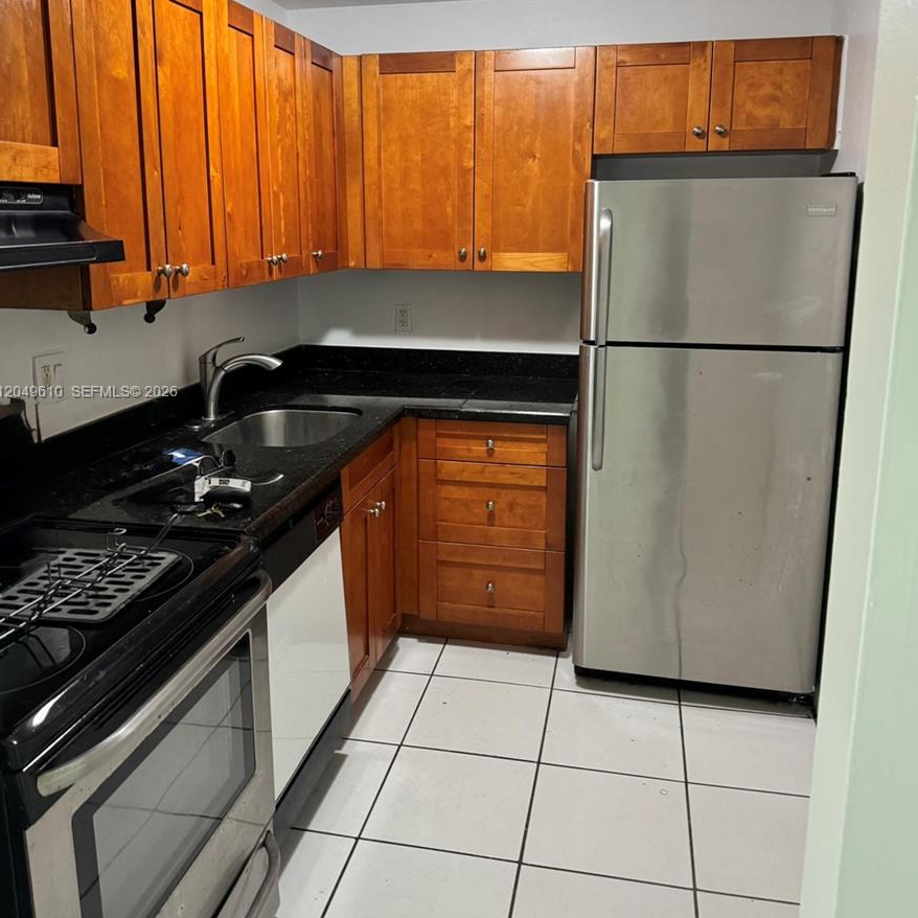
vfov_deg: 55.4
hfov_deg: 55.6
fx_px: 870
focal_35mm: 29
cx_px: 455
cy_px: 393
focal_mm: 6.76
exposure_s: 1/60
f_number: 1.78
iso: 250
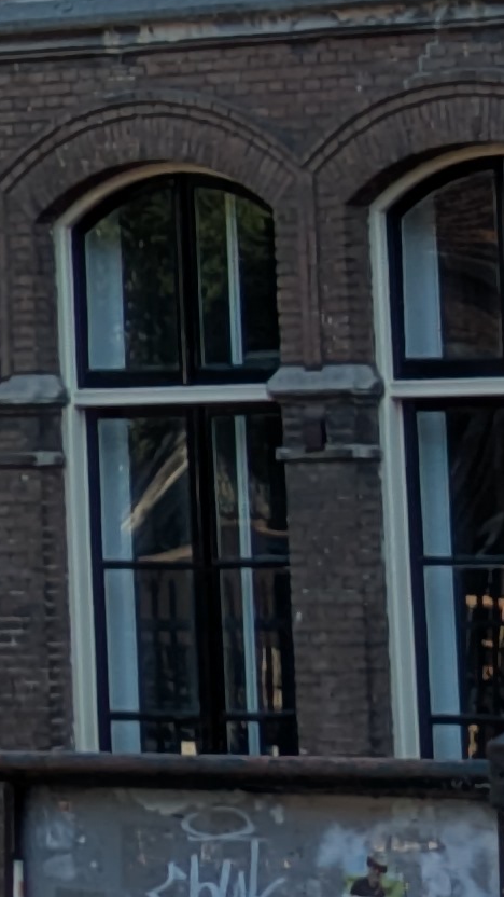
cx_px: -757
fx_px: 7341
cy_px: -1336
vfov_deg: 6.6
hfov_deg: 3.9
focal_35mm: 309
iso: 41
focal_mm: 5.43
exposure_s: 1/1060
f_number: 1.89
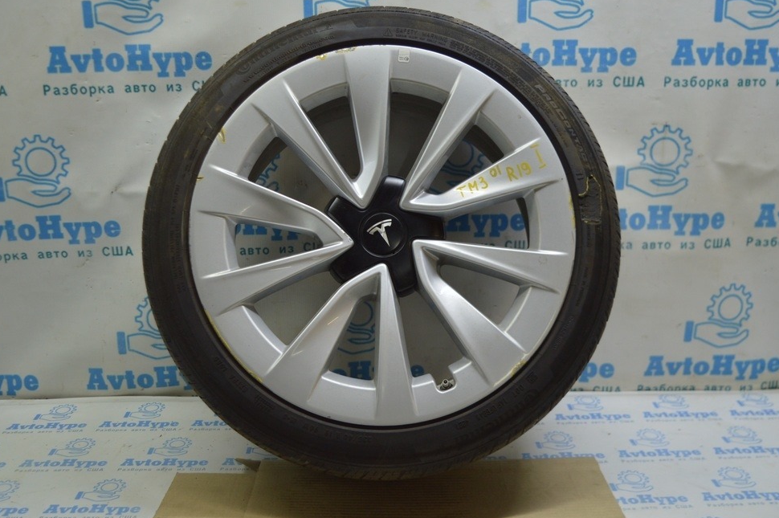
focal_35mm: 38
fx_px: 822
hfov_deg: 50.7
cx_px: 376
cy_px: 251
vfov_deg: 35.0
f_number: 4
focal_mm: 24
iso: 400
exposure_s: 1/80
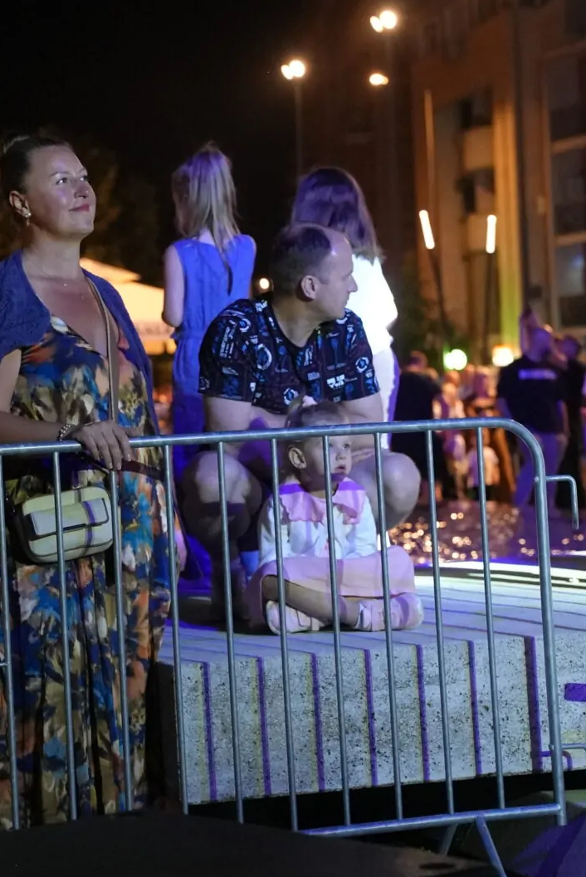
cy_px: 436
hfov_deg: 12.9
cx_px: 253
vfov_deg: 19.3
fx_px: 2585
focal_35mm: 106
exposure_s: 1/160
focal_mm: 70
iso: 12800
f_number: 4
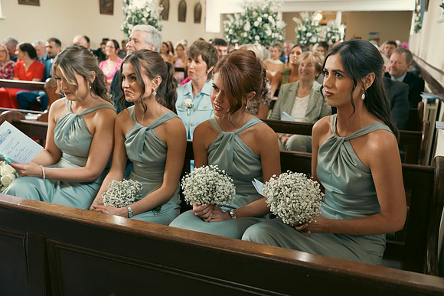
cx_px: 222
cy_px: 148
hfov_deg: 57.2
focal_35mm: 33
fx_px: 407
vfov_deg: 40.0
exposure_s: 1/200
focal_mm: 33
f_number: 3.5
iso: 2500
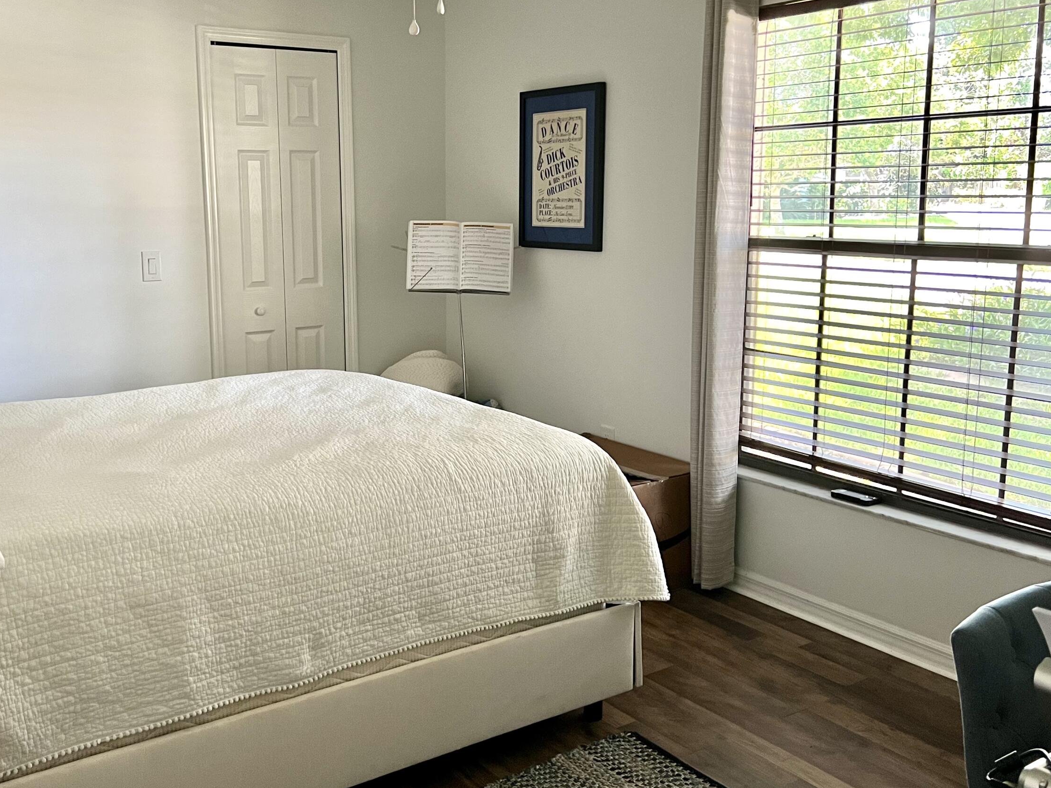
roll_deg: +0.5
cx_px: 410
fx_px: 1062
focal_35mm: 35
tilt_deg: -9.5
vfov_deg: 40.6
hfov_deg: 52.2
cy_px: 356
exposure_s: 1/60
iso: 200
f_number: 1.5
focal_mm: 5.7
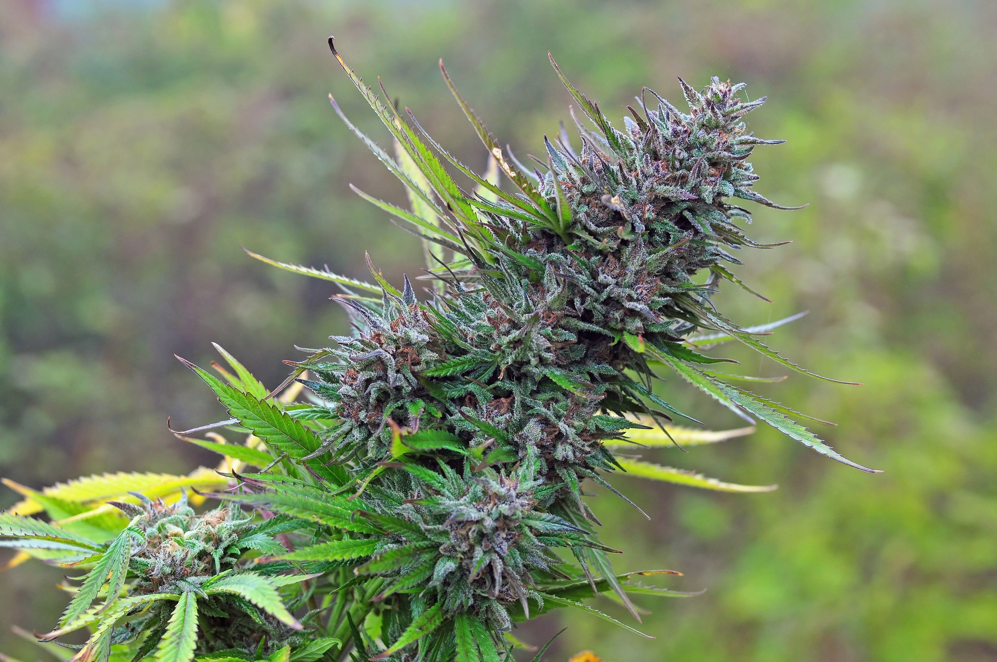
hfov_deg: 27.0
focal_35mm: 75
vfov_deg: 18.1
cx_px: 498
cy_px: 331
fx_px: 2075
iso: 400
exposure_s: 1/200
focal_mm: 50
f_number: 5.6
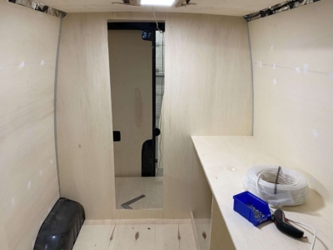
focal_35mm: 26
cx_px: 166
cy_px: 125
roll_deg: -1.3
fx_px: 250
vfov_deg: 53.1
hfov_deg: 67.3
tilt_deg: -13.9
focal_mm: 4.25
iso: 80
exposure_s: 1/50
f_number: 1.8
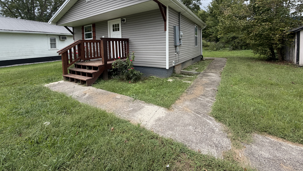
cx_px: 150
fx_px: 129
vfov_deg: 64.7
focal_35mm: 16
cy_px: 52
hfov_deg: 99.4
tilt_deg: -3.6
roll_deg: +1.8
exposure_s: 1/717
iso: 40
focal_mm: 2.22
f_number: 2.2
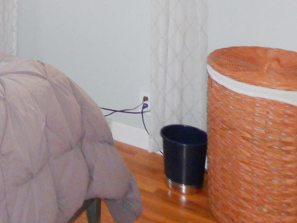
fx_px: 498
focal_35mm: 58
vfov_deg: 21.9
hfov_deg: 30.9
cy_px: -90
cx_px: 1
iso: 250
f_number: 2.8
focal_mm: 3.58
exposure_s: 1/60
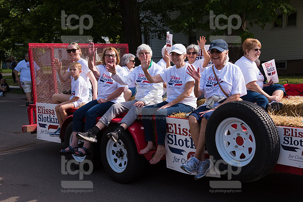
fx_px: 438
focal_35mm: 52
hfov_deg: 38.2
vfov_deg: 26.0
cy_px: 101
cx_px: 152
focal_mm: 52
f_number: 6.3
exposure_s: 1/500
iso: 200
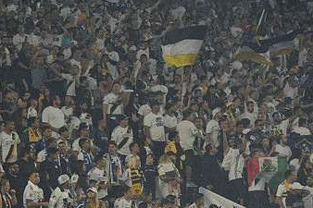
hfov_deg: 10.0
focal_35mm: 206
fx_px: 1790
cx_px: 102
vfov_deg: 6.7
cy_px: 151
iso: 3200
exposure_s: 1/2500
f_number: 3.2
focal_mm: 120
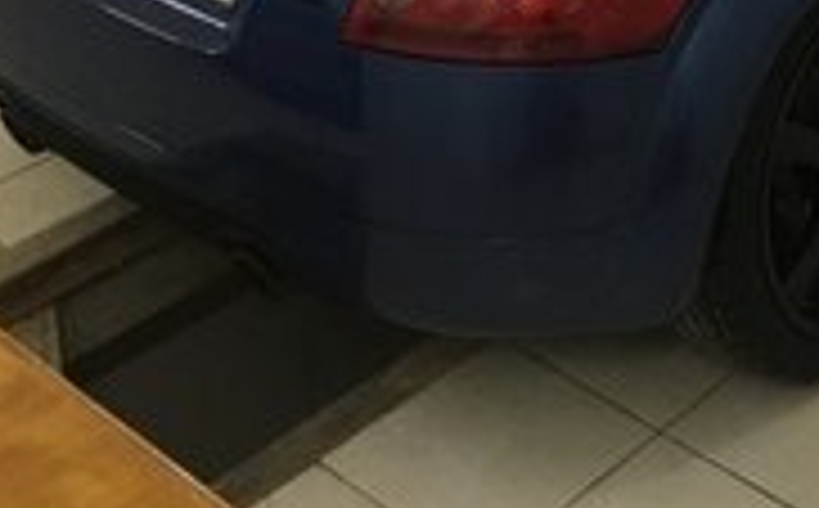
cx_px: 742
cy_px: -526
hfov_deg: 24.0
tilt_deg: -12.3
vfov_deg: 13.2
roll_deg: +0.1
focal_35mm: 84
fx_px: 1871
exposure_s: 1/33
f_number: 2.2
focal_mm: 4.15
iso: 125
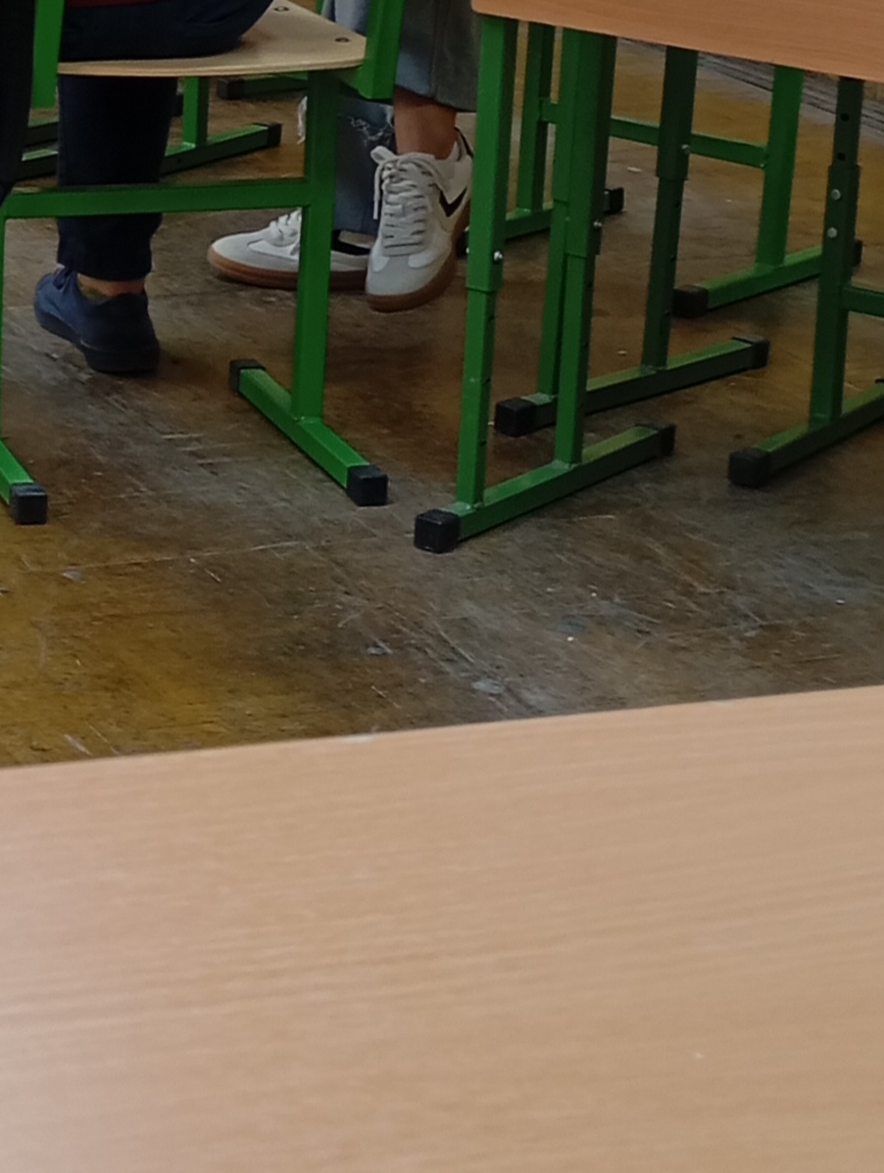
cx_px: 300
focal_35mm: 60
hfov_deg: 24.4
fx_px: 2038
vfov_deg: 30.1
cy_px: 26
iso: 135
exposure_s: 1/33.3
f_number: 1.8
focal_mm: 4.27
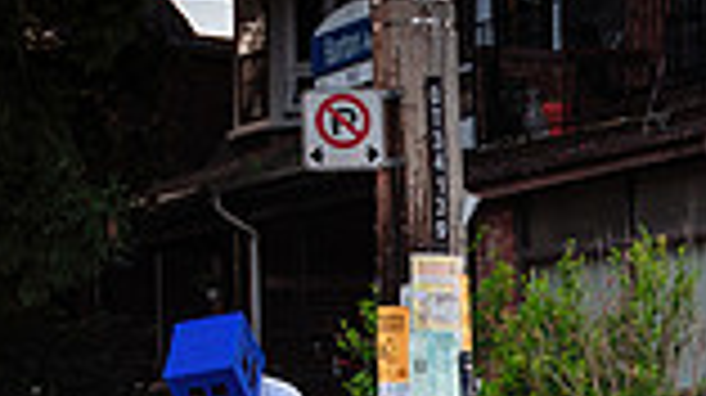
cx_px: 666
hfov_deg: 17.7
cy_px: 457
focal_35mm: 119
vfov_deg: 10.0
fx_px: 2226
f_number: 1.8
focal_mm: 19.7
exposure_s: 1/800
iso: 500
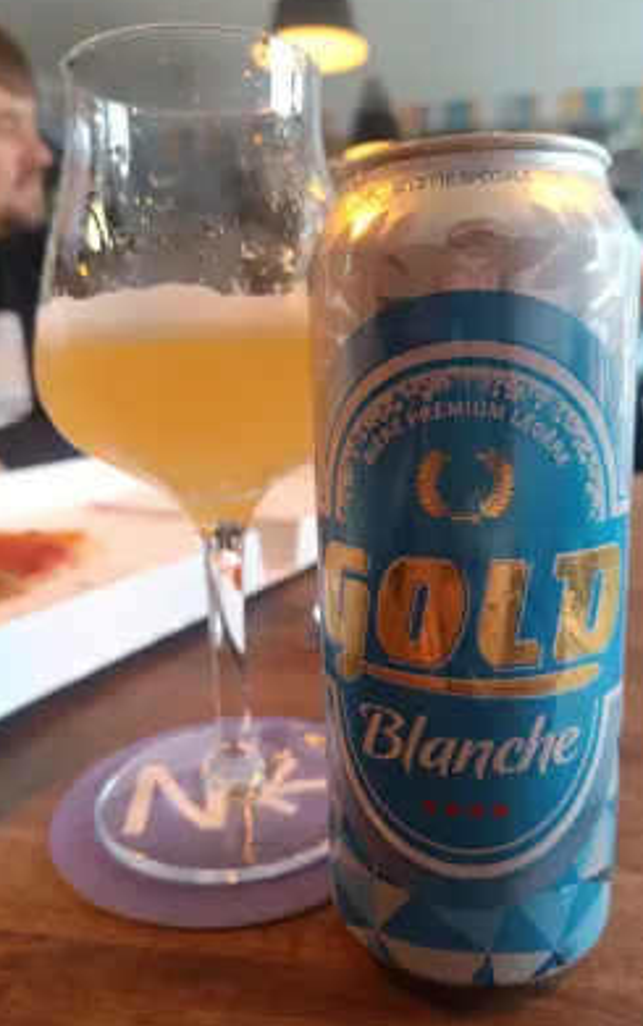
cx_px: 320
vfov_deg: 70.4
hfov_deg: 47.7
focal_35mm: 26
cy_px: 506
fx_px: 728
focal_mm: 5.59
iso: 579
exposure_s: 1/50.1
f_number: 1.88
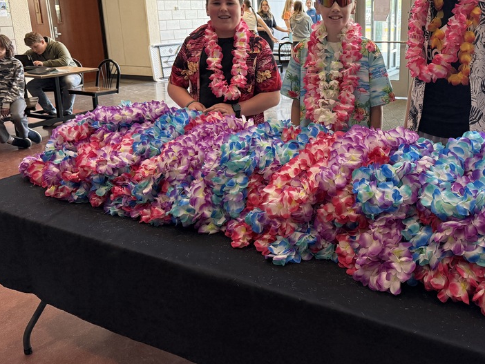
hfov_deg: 51.5
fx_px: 491
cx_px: 328
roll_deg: +0.9
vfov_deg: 40.4
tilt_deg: -12.5
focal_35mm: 35
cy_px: 131
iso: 320
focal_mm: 6.76
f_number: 1.78
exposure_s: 1/120
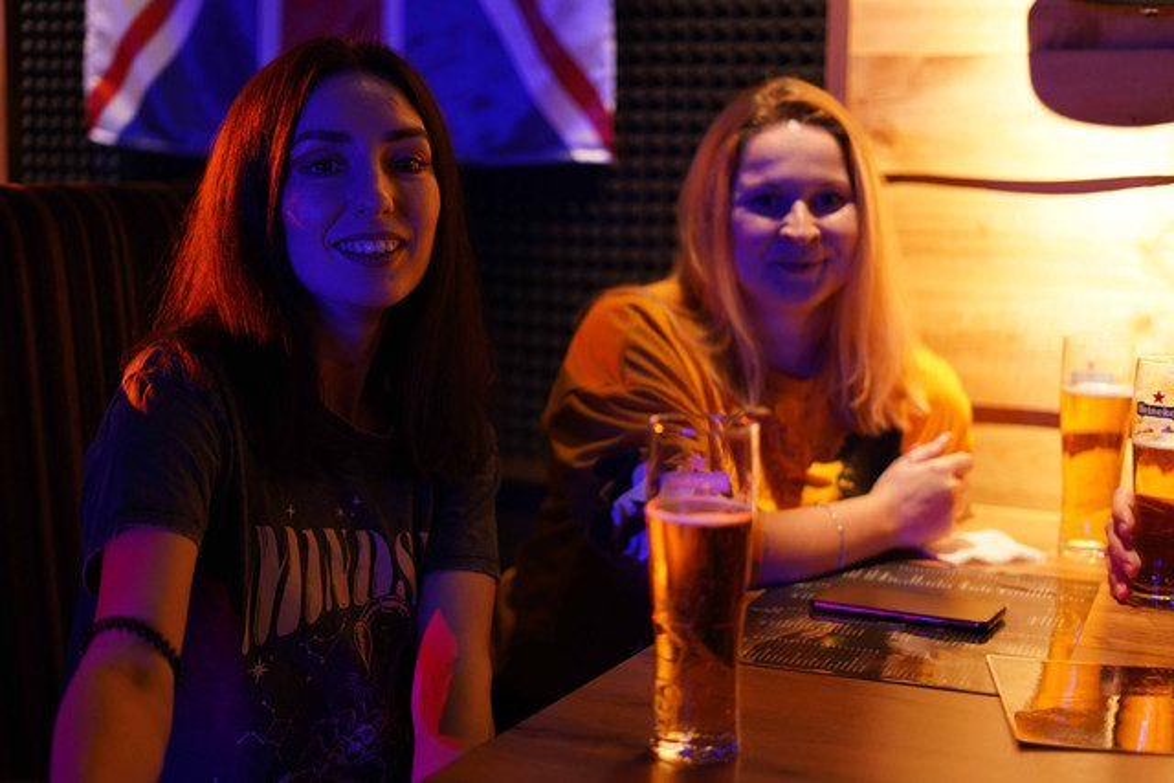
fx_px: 1631
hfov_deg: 39.6
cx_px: 587
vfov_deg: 27.0
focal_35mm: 50
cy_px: 392
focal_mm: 50
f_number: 1.8
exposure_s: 1/200
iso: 2500
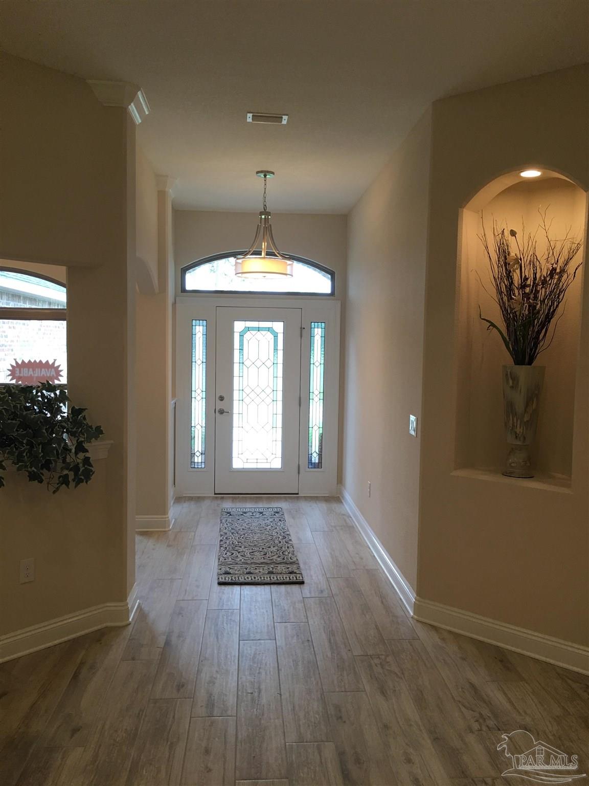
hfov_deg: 48.2
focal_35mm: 29
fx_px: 658
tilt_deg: -2.1
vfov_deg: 61.7
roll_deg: -1.3
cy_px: 393
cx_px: 294
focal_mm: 4.15
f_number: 2.2
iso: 40
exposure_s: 1/30
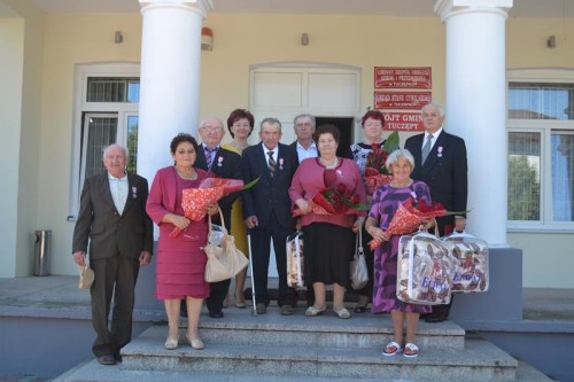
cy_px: 191
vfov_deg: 34.2
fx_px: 622
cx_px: 287
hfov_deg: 49.6
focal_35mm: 39
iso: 100
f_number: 5
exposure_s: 1/100
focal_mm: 26
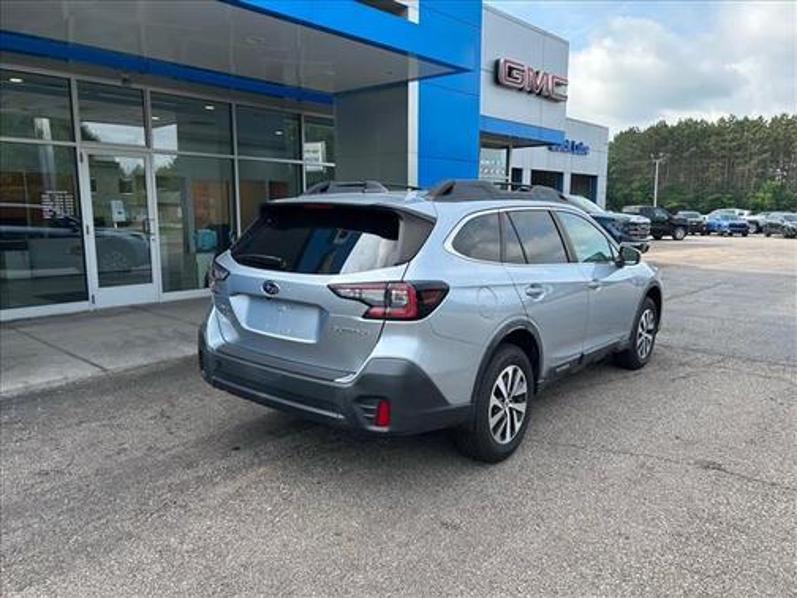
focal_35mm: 26
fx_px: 599
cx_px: 398
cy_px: 299
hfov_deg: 67.3
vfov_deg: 53.1
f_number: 1.5
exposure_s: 1/887
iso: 50
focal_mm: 5.7
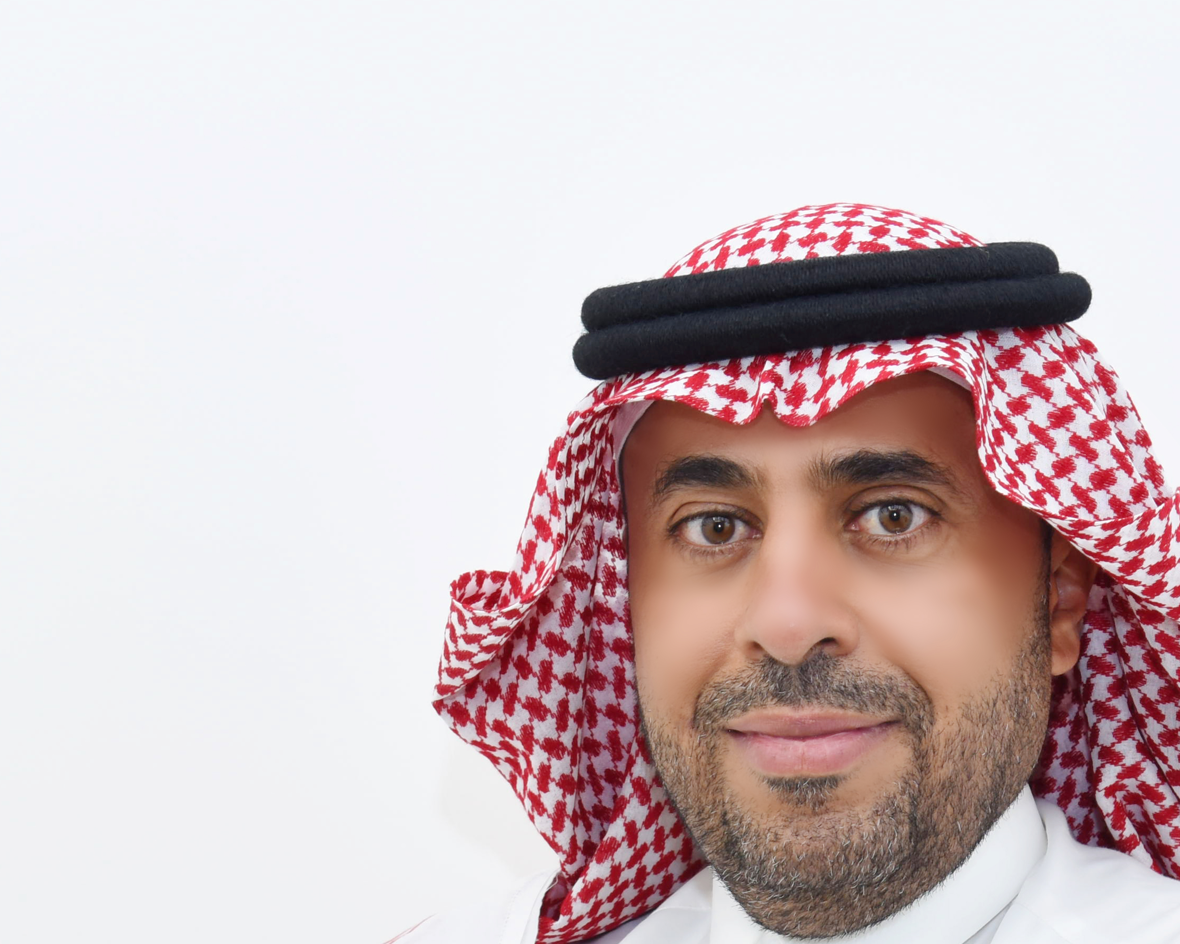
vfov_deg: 17.6
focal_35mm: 83
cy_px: 1152
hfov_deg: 22.9
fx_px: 2899
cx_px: 754
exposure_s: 1/40
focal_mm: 44
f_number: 5
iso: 250
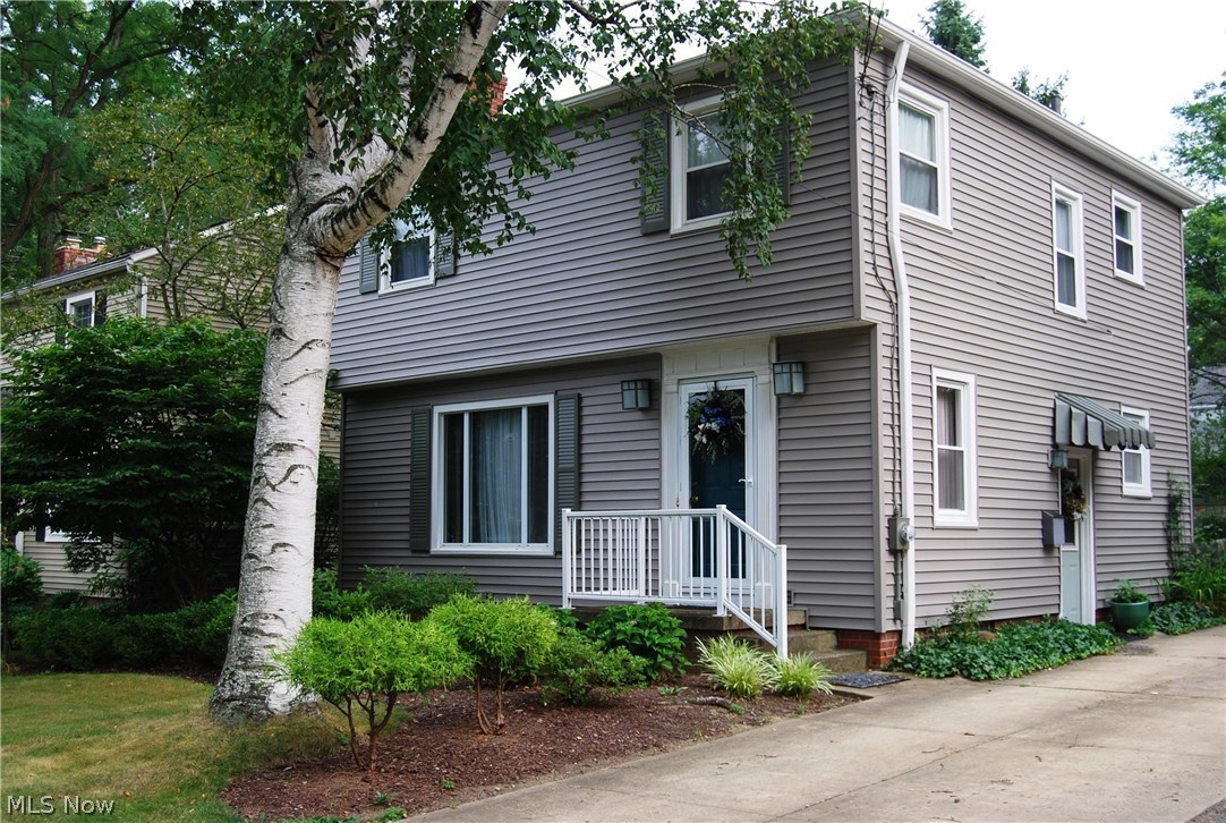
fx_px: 1331
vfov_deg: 34.4
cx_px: 613
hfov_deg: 49.5
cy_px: 412
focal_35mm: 39
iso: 110
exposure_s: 1/125
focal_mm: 26
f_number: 5.6
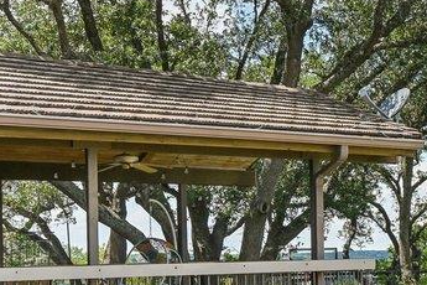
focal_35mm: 83
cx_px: 547
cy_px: 247
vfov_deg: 16.3
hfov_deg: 22.1
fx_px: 984
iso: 100
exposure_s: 1/160
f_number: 8
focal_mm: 14
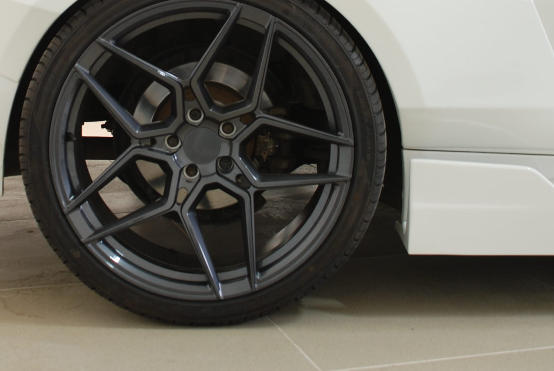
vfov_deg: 18.6
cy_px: 14
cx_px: 196
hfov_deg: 27.9
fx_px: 1109
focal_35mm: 72
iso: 160
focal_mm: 24
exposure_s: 1/4
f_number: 4
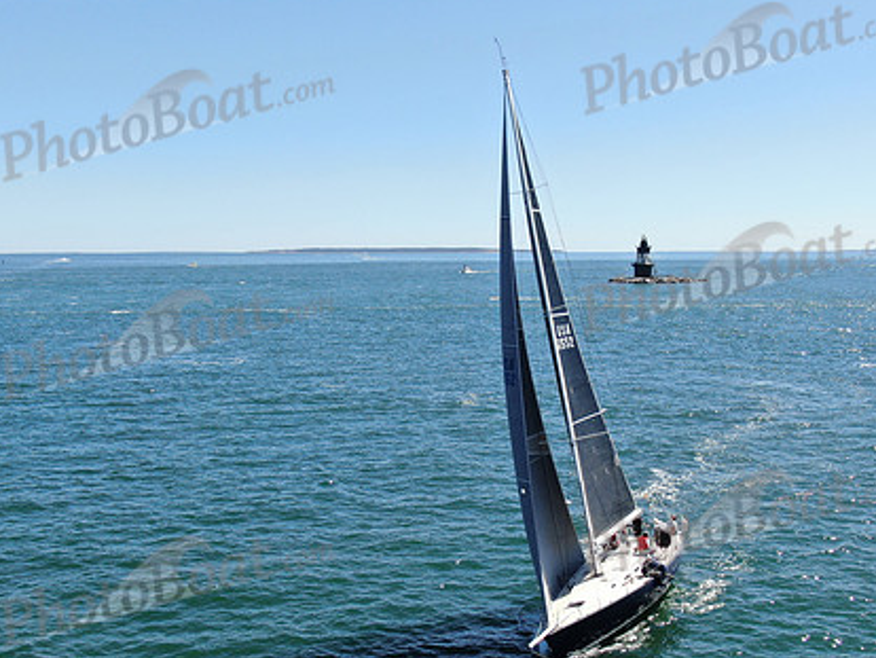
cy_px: 428
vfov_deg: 34.1
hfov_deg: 44.8
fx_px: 1063
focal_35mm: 42
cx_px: 459
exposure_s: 1/1000
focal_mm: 5.22
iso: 100
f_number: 3.1
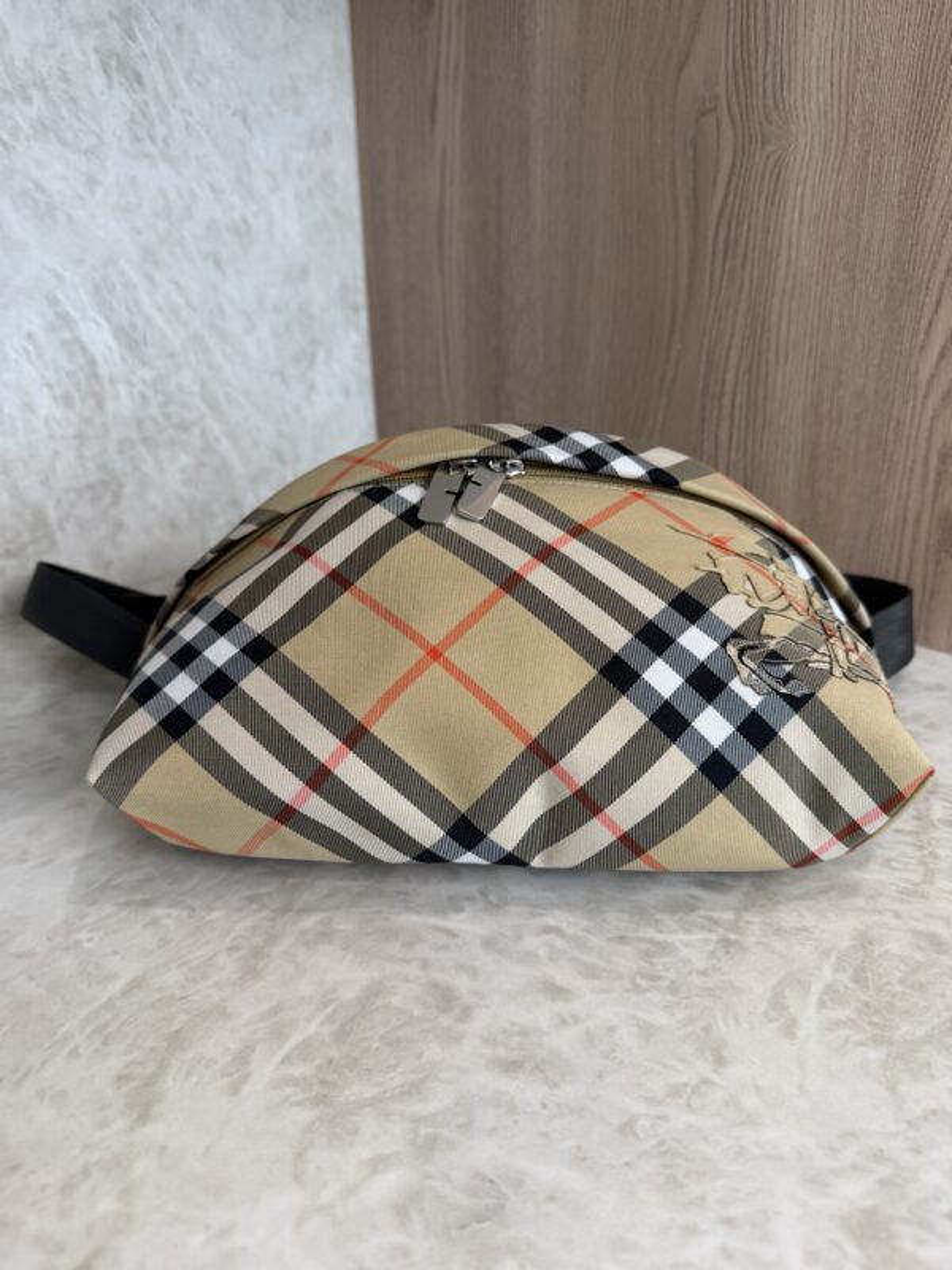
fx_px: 880
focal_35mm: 24
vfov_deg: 71.6
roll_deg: +1.9
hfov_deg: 56.8
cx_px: 476
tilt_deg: -22.9
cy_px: 635
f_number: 1.78
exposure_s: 1/120
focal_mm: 6.76
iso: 80
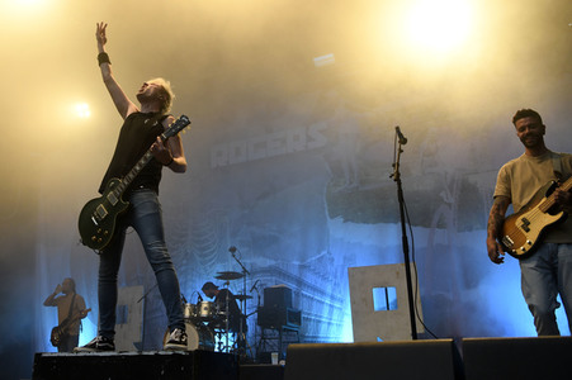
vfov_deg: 43.5
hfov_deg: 62.0
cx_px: 286
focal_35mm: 30
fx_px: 476
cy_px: 190
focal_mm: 30
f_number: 3.5
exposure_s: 1/500
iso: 1250
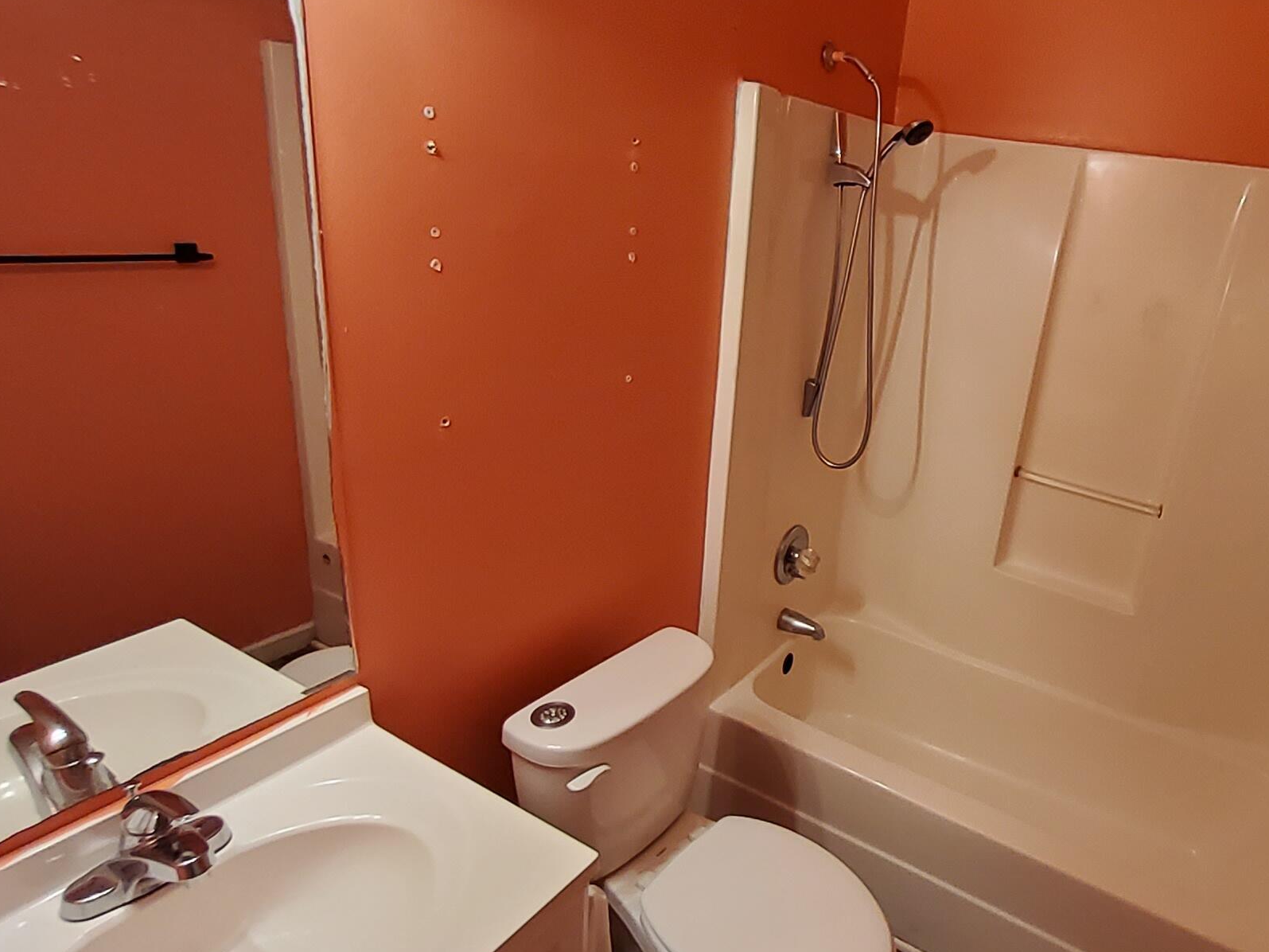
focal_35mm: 21
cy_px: 469
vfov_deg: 63.4
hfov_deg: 76.4
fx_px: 770
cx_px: 851
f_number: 2.2
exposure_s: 1/60
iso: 250
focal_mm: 1.13
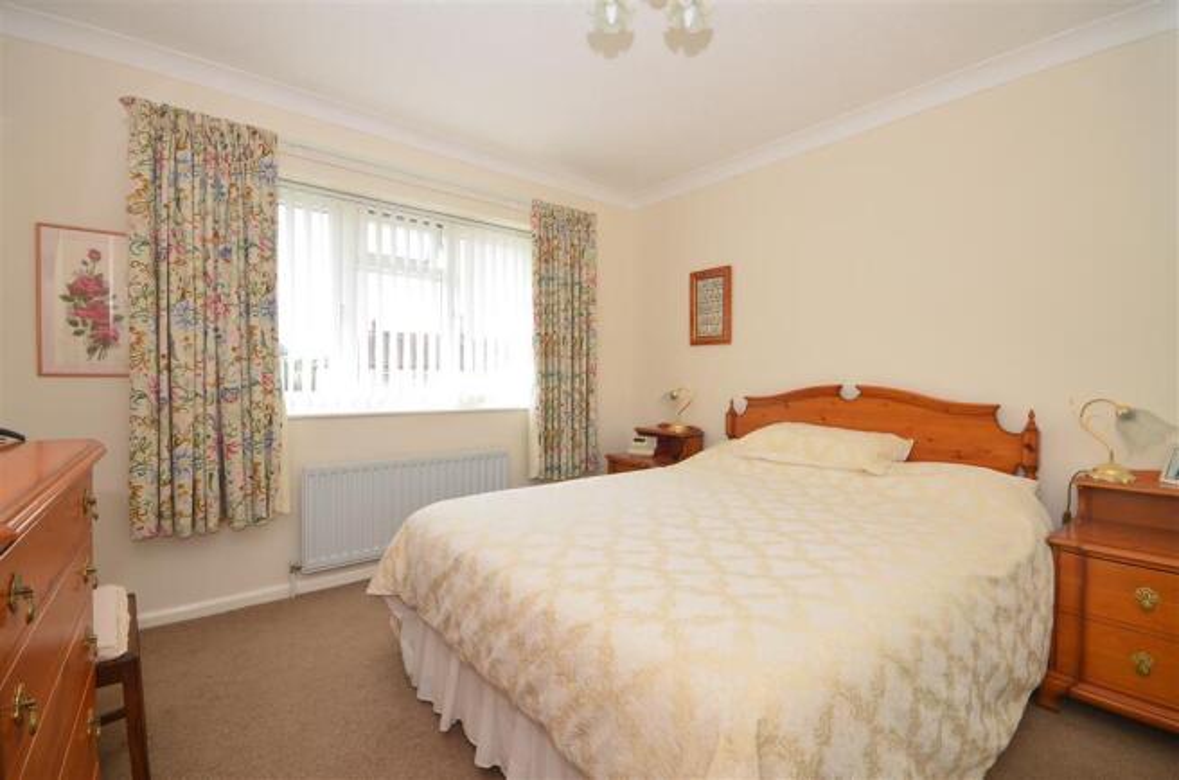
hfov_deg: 100.5
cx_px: 590
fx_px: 490
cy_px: 390
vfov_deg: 77.0
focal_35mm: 15
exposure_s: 1/40
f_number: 10
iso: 200
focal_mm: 10
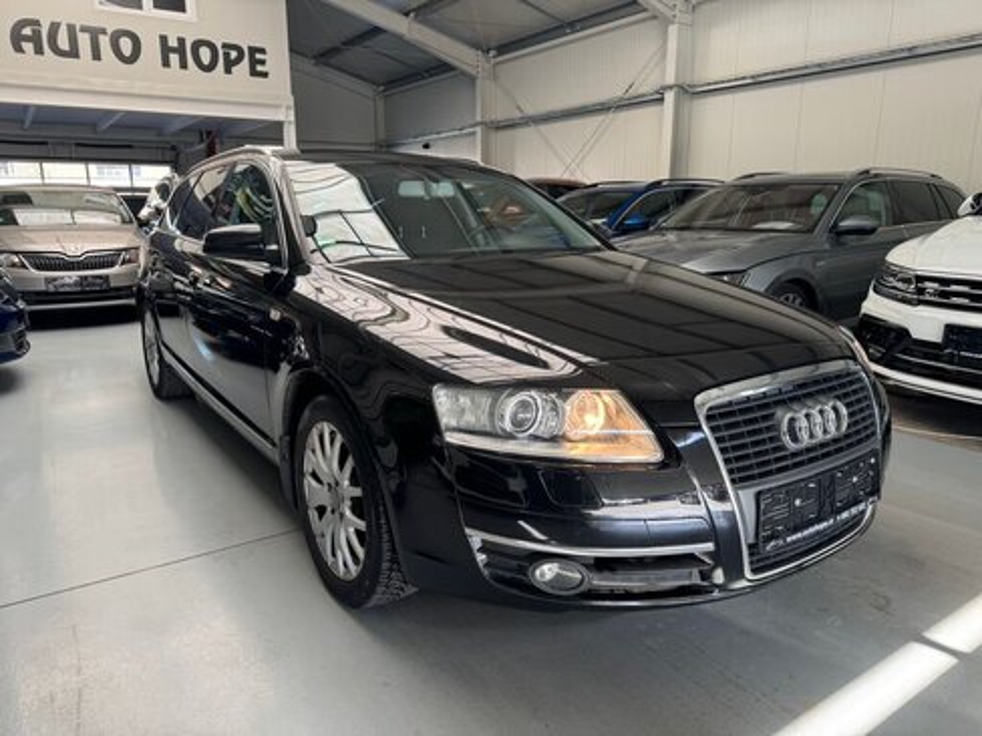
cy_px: 368
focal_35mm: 24
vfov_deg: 56.8
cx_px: 491
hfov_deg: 71.6
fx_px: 681
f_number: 1.78
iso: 100
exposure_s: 1/121
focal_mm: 6.76
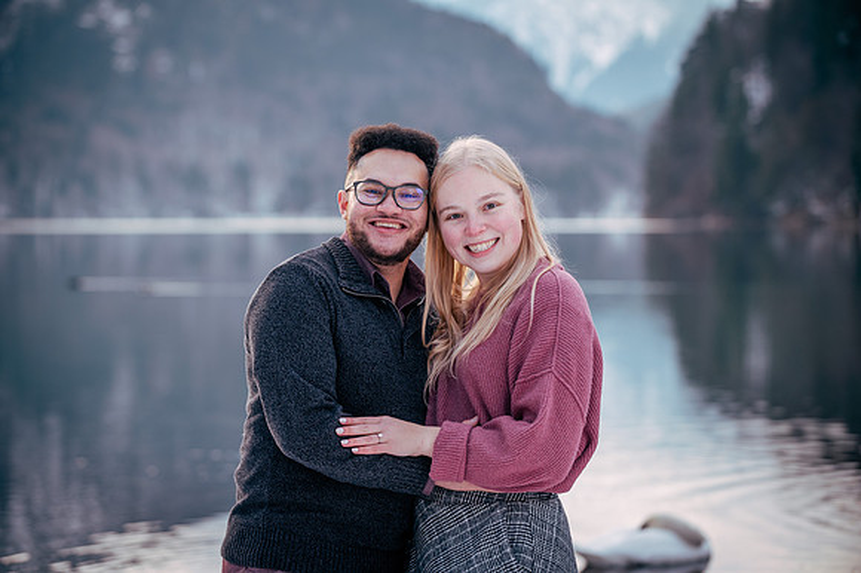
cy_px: 286
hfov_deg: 18.3
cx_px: 430
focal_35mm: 112
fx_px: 2673
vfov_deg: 12.2
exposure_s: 1/320
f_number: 4
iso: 250
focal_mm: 110
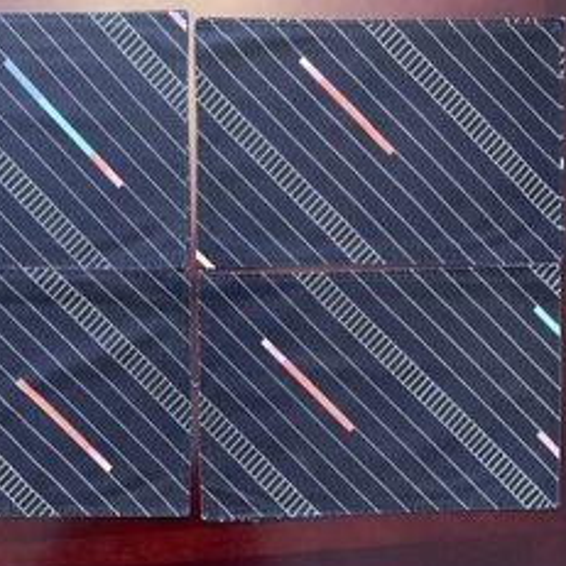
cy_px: 268
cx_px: 192
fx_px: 703
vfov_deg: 43.8
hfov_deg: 43.3
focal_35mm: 38
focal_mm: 3
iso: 400
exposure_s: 1/30
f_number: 1.8
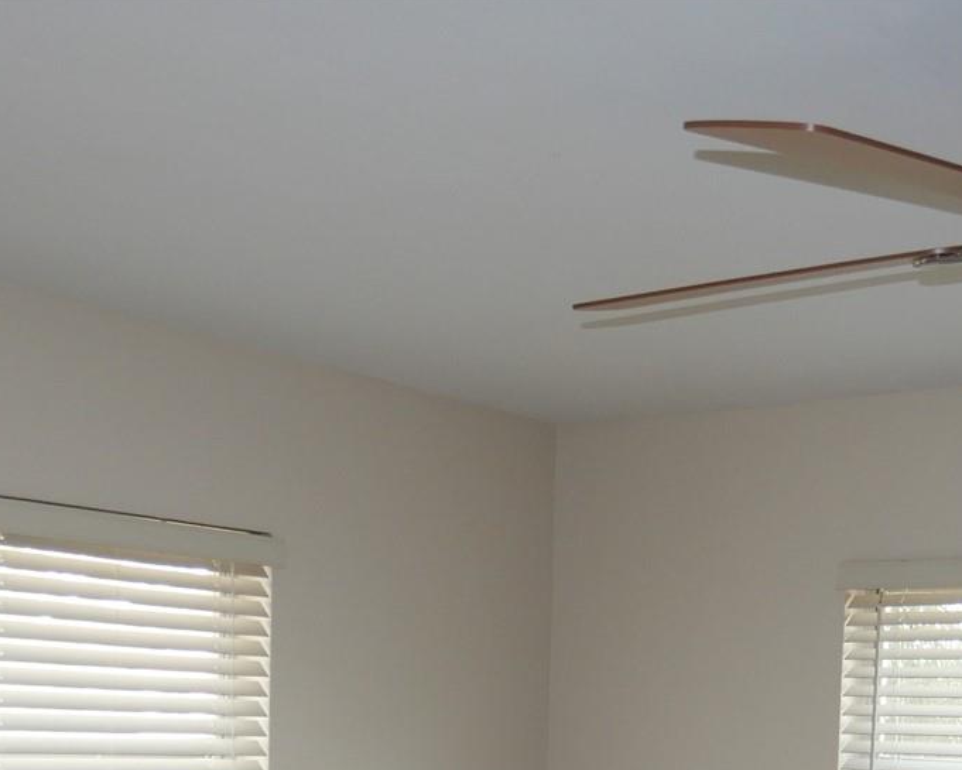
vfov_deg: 25.6
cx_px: 641
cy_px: 841
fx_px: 1566
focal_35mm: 55
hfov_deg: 33.8
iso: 110
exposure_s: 1/50
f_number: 3.4
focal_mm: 4.3
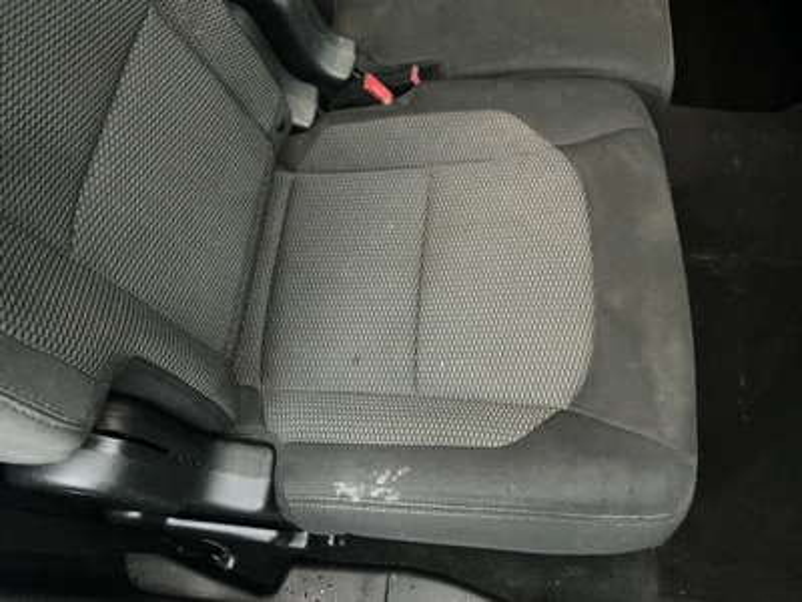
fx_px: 649
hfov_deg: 63.4
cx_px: 401
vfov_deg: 49.7
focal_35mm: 28
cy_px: 301
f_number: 1.8
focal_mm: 3
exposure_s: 1/22
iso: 640
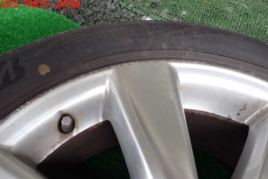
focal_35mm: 32
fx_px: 238
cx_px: 133
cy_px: 102
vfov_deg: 41.0
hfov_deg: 58.7
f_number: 2.3
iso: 160
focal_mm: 5.4
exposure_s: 1/125
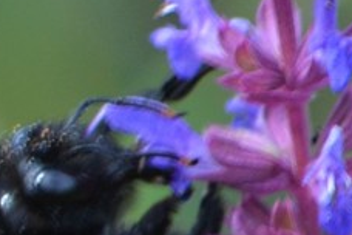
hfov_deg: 1.1
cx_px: 76
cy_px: 289
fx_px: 18547
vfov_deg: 0.7
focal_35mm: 1897
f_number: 8
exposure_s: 1/125
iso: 250
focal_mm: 300
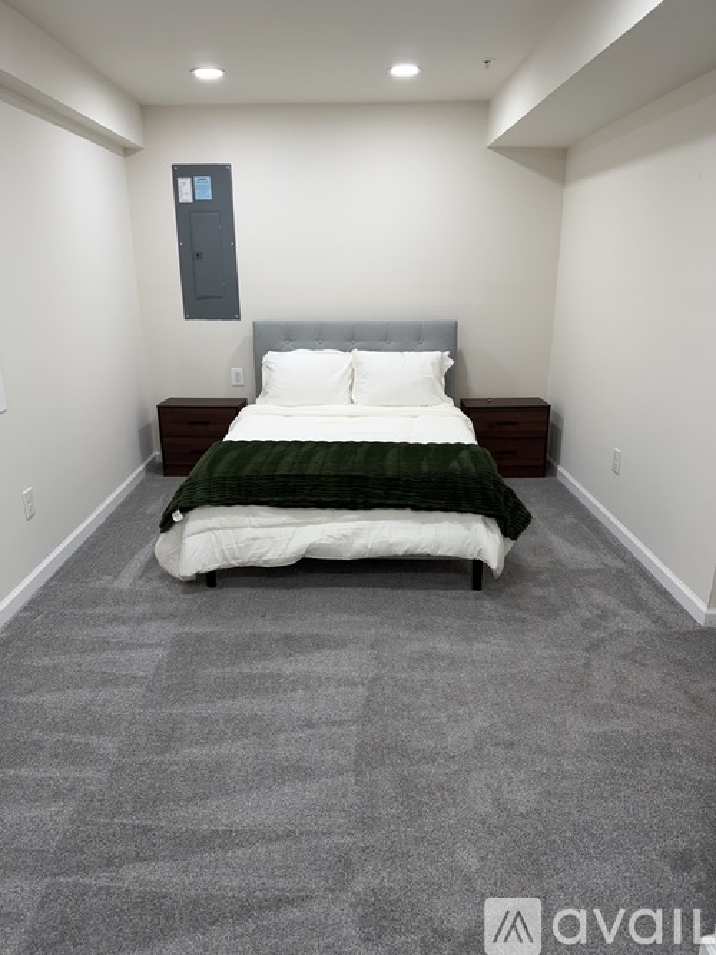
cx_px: 358
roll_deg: +0.4
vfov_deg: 71.6
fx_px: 662
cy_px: 478
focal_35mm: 24
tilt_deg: -17.2
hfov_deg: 56.8
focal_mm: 6.76
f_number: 1.78
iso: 100
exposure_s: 1/120
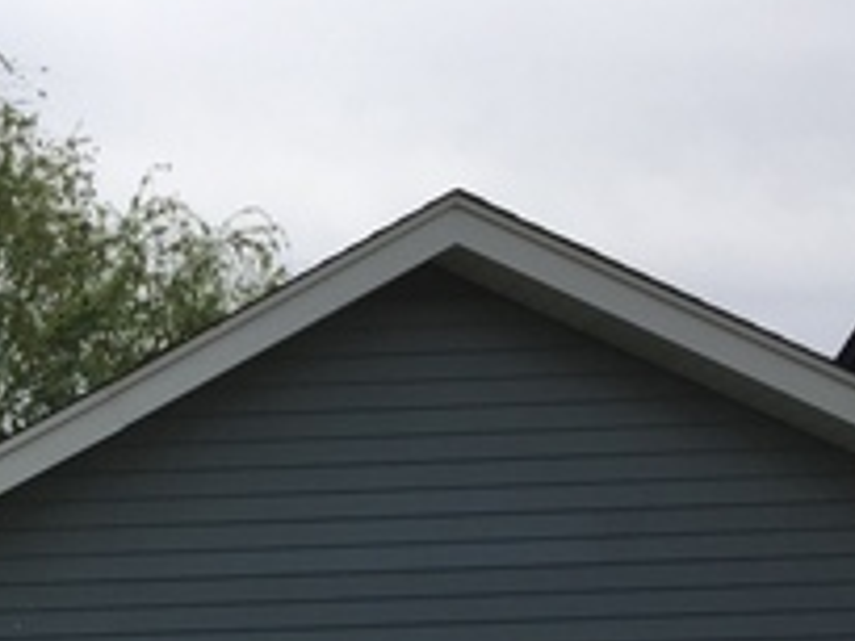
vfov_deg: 14.6
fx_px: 2346
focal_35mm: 95
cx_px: -233
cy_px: 947
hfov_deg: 19.2
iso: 32
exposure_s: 1/3300
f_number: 2.2
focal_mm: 4.15
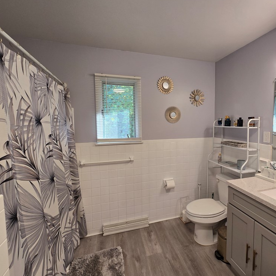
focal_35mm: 16
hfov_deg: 86.8
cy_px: 133
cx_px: 160
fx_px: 144
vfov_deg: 87.4
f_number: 2.2
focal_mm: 2.2
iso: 100
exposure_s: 1/60
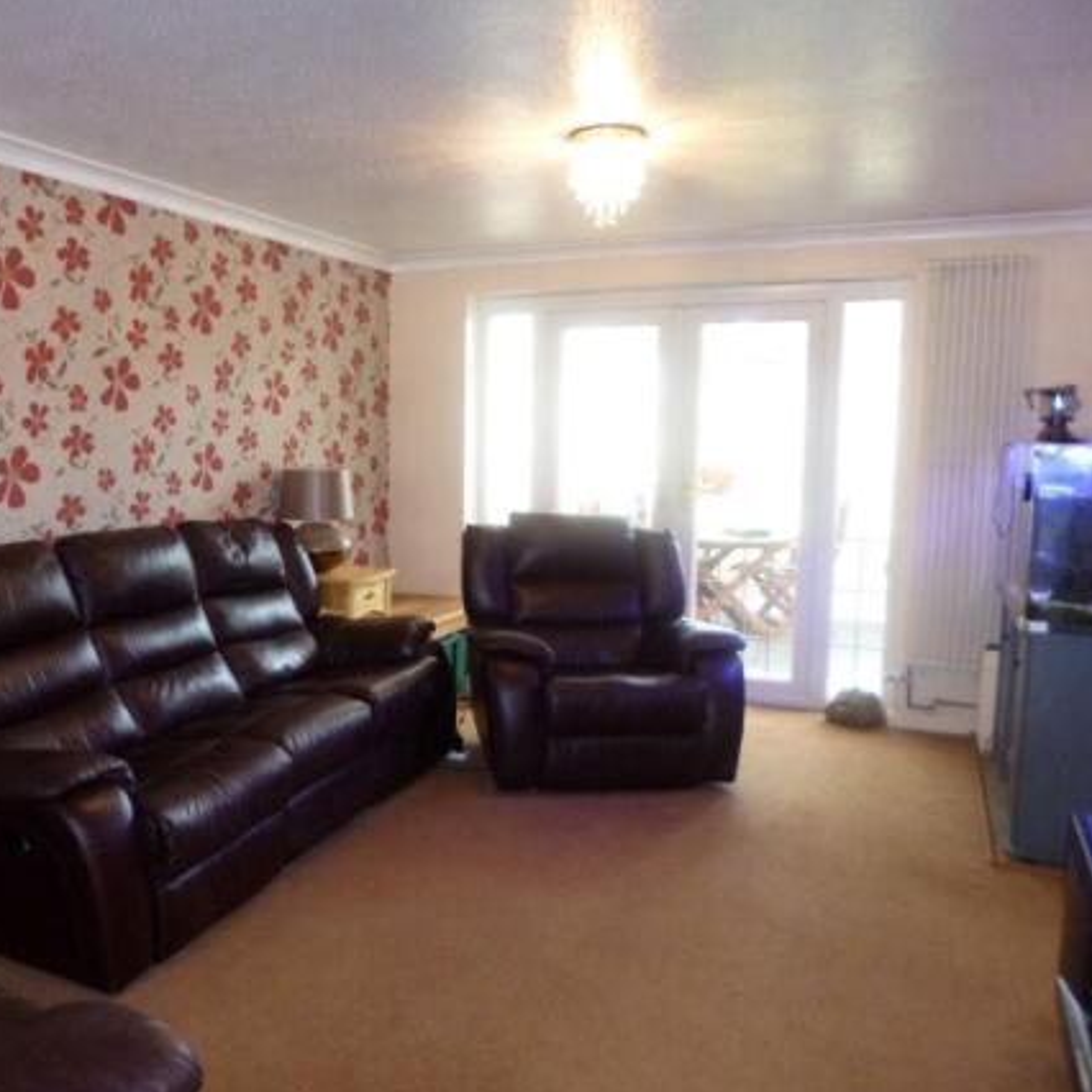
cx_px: 404
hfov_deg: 54.9
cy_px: 555
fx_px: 1035
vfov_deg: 55.6
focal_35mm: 29
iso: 320
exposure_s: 1/60
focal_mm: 4.3
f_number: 2.5
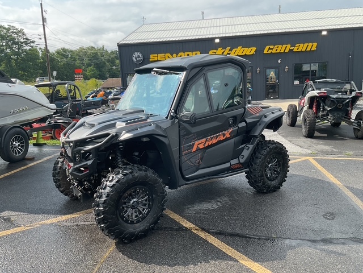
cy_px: 136
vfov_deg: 48.2
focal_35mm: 29
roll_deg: +3.3
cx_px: 182
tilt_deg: -9.7
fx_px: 304
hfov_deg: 61.7
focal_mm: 3
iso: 16
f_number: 1.8
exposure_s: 1/962
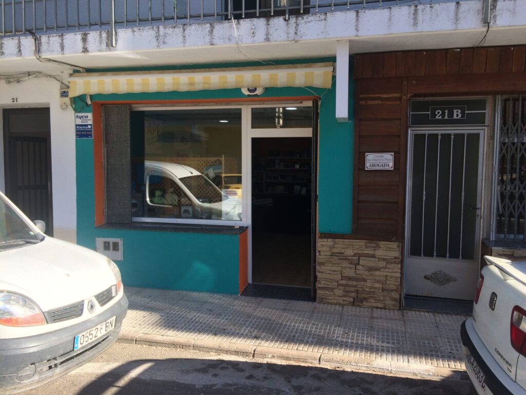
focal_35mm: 29
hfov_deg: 61.7
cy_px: 198
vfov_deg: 48.2
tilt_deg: -4.1
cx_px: 263
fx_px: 441
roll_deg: -0.7
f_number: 2.2
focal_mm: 4.15
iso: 32
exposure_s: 1/604
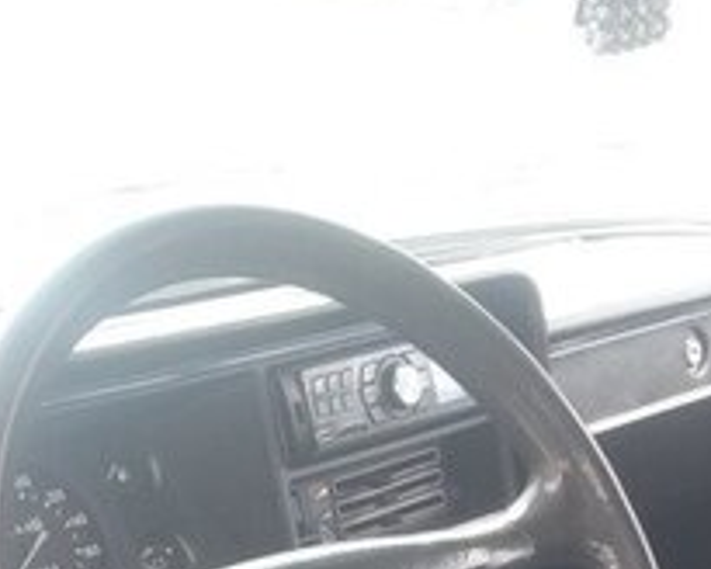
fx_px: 1852
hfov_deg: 21.7
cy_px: 838
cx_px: 271
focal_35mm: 88
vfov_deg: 16.1
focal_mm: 3.7
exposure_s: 1/100
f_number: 1.9
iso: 100
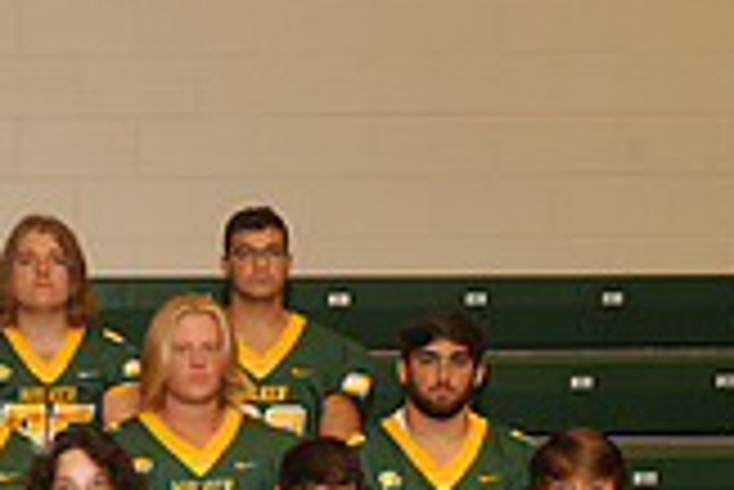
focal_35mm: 135
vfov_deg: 9.8
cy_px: 769
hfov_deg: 14.6
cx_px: -212
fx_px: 2755
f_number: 6.3
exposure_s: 1/60
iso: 1250
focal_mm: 38
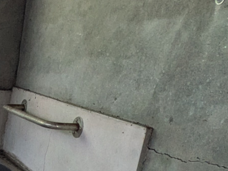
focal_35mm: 62
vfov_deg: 22.8
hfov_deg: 20.0
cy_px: 165
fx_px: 408
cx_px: -205
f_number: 2.2
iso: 59
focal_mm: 1.83
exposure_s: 1/120
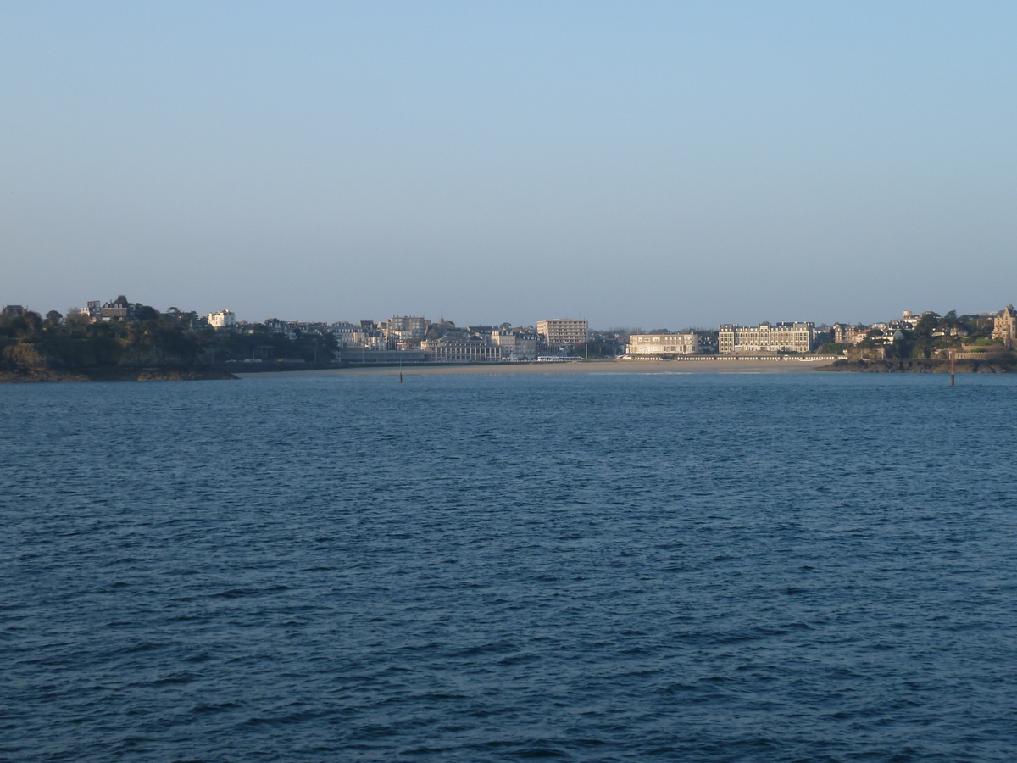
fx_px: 1968
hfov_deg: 29.0
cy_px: 382
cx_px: 508
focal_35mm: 67
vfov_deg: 21.9
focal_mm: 11
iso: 80
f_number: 4.1
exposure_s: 1/250
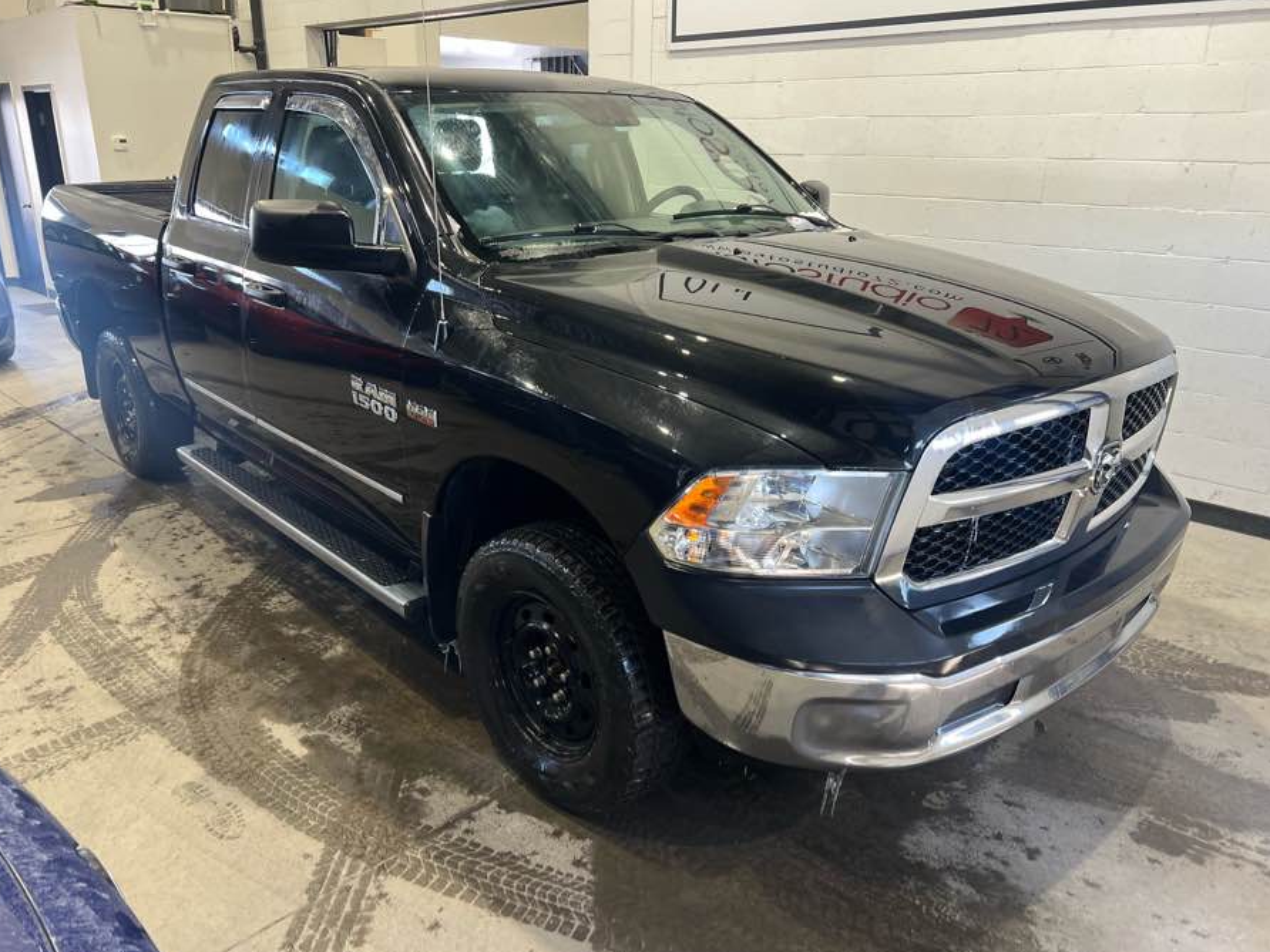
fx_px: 991
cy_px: 489
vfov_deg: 51.3
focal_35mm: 27
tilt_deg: -19.3
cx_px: 614
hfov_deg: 65.3
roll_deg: -0.1
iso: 125
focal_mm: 5.7
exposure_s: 1/115
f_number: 1.5
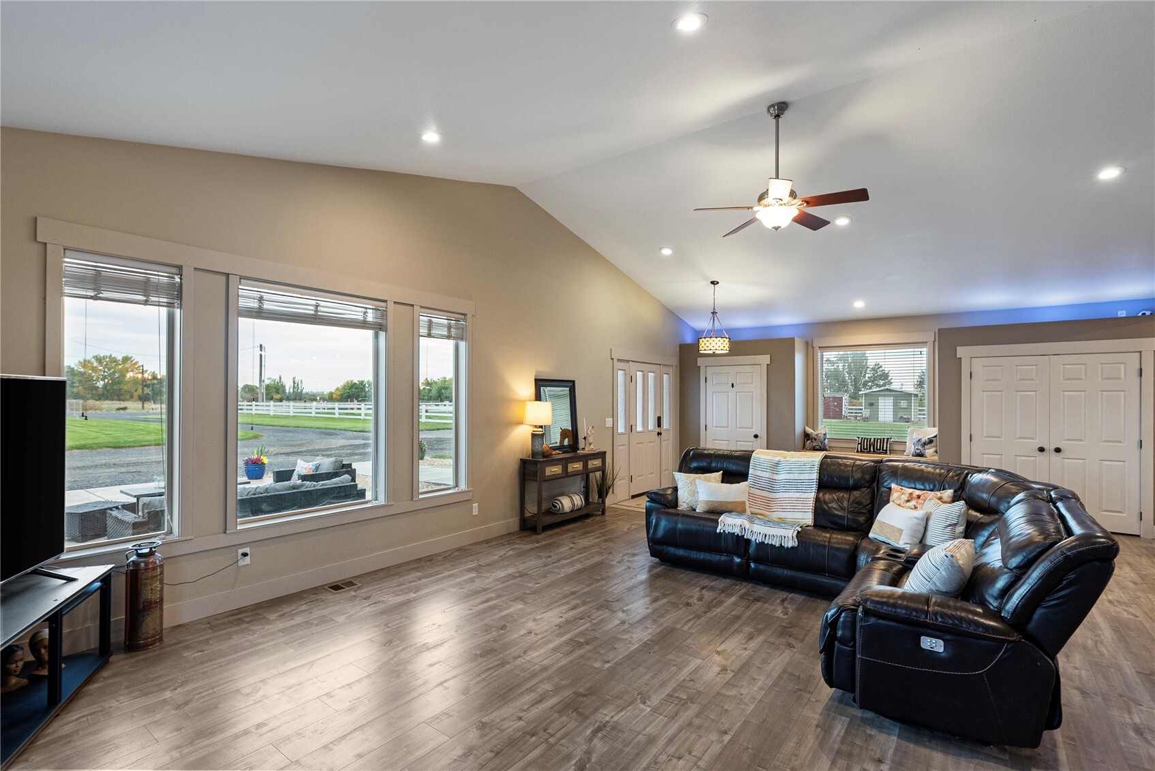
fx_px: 514
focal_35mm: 16
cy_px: 386
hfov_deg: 96.7
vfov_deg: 73.8
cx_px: 578
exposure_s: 1/15
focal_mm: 16
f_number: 6.3
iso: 1600
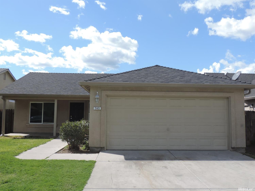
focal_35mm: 33
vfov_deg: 42.9
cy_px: 96
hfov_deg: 55.4
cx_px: 128
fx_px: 243
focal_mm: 5.8
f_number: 3.2
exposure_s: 1/1600
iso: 140
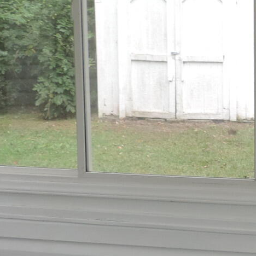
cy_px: 132
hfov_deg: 16.6
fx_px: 862
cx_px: 240
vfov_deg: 16.9
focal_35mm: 103
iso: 80
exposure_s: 1/40
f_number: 3
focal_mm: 4.3
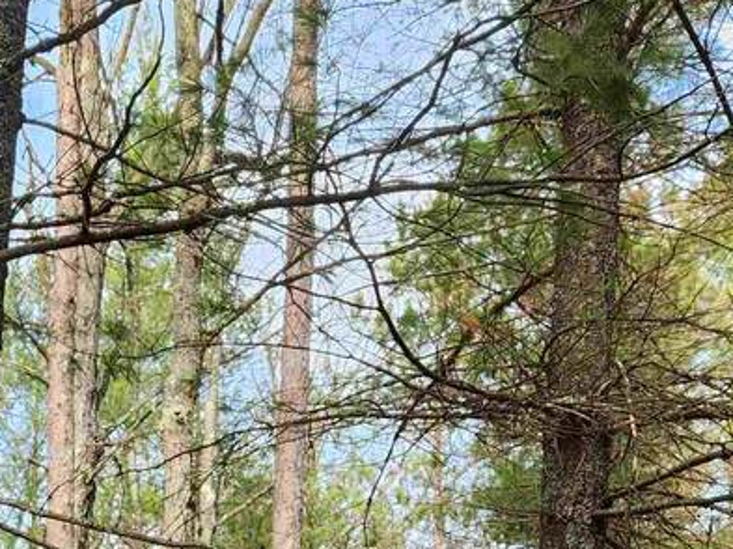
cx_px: 32
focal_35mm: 75
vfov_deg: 17.4
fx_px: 1587
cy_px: 857
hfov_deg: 25.0
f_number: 1.8
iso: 25
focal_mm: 5.4
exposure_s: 1/180
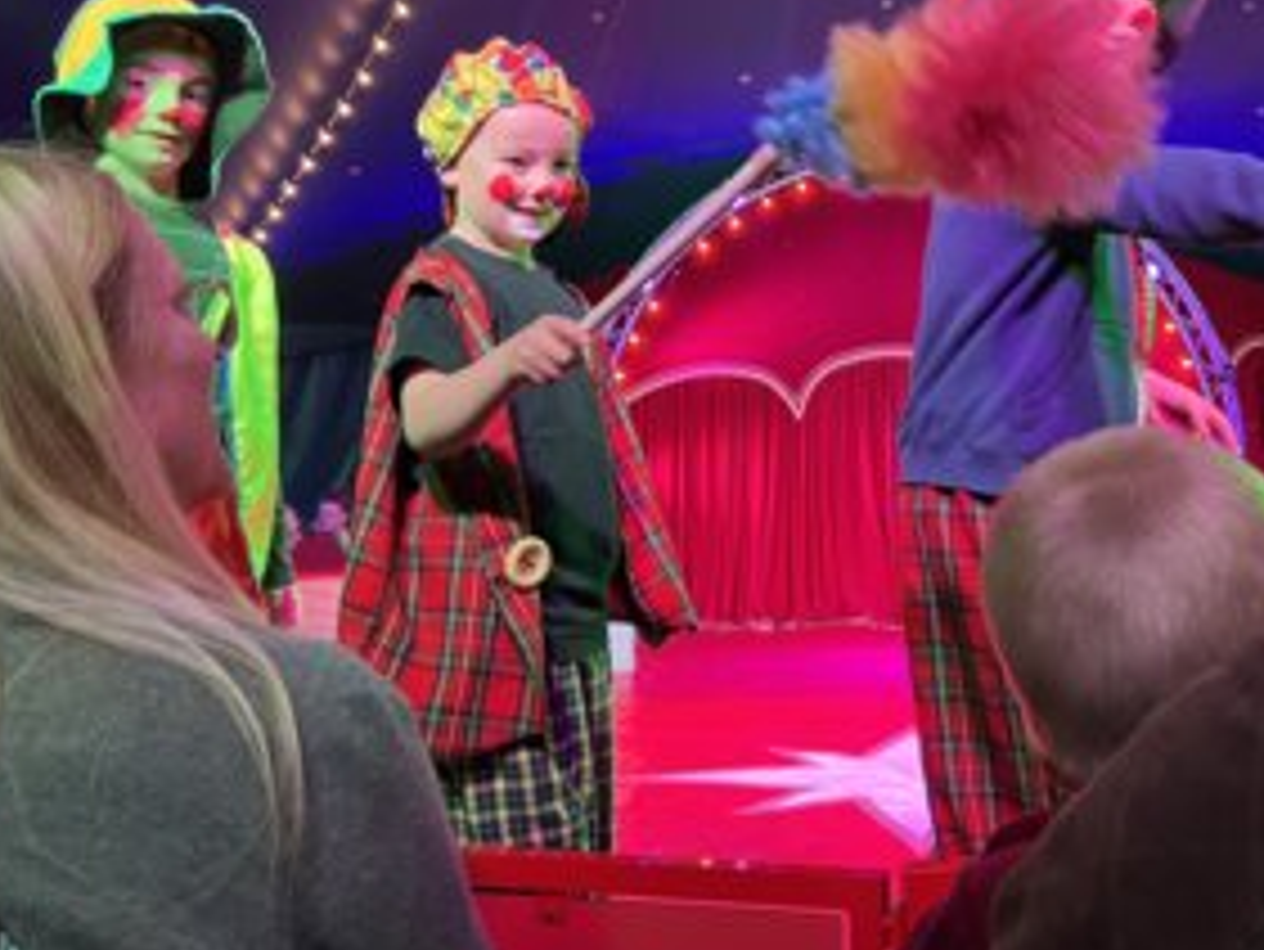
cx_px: 841
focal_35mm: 37
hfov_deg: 49.3
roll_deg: +0.8
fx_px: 1352
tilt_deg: +7.3
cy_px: 347
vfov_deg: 38.4
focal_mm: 5.1
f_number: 1.6
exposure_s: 1/50
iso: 250
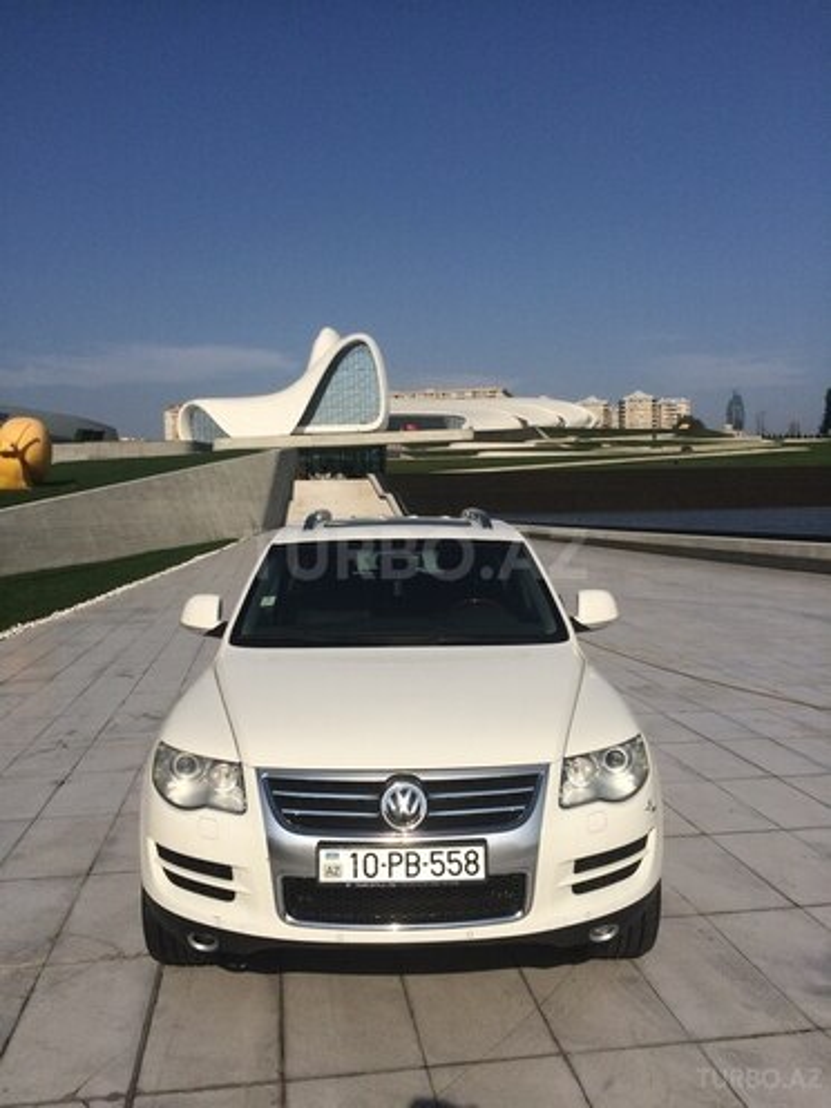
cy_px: 554
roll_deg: +2.2
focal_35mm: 29
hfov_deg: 48.2
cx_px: 416
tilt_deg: -5.3
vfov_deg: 61.7
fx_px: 928
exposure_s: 1/6849
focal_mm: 4.15
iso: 32
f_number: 2.2
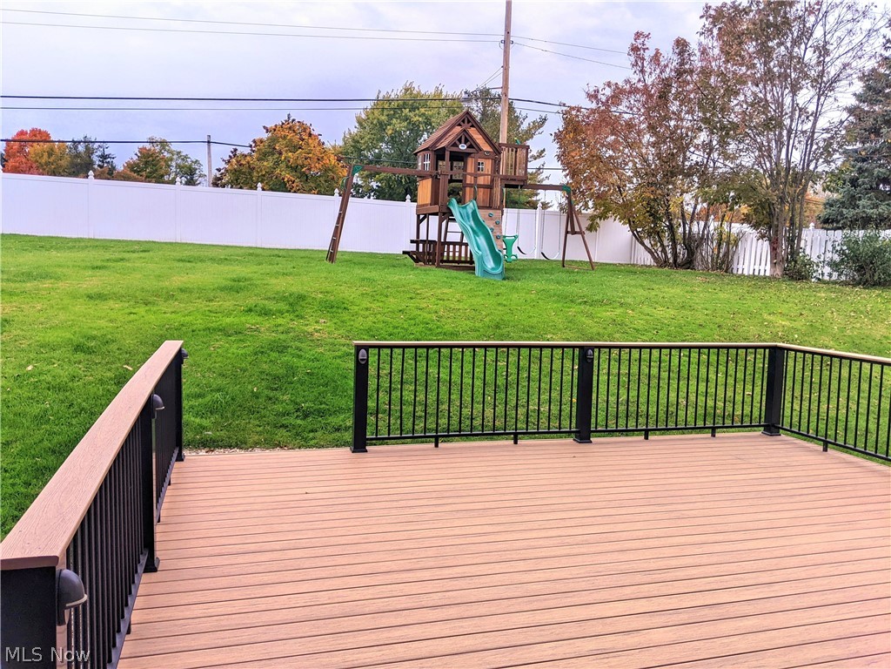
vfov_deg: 51.4
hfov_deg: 65.3
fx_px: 695
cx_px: 446
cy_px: 334
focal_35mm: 27
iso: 53
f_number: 1.8
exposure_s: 1/2500
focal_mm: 4.44
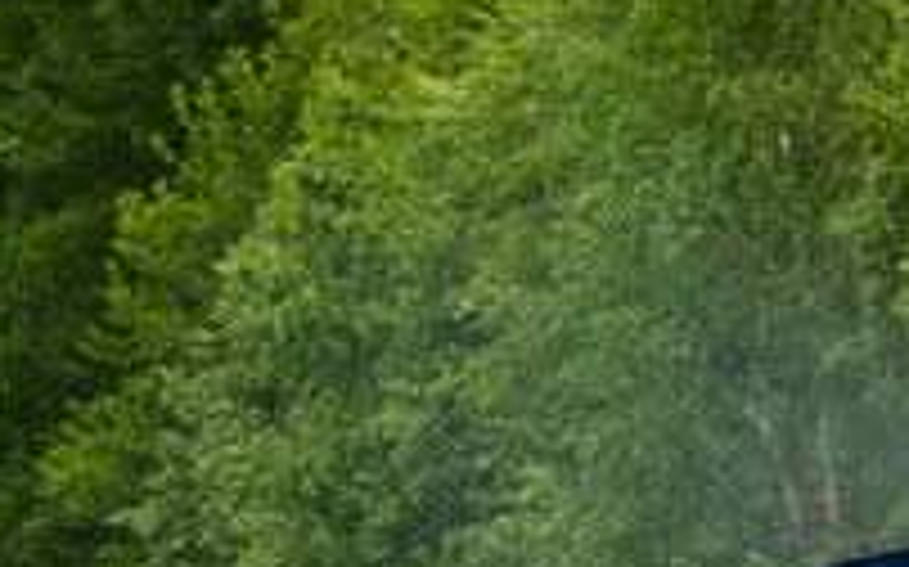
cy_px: 596
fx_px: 18520
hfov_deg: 2.8
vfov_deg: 1.8
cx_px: 734
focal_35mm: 748
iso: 200
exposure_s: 1/200
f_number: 7.1
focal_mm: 66
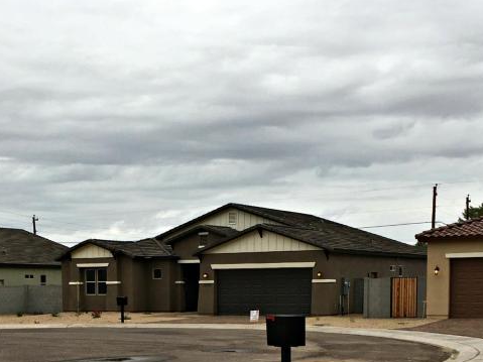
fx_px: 865
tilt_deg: -5.8
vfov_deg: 22.7
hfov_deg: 31.0
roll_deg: +0.6
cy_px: 368
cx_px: 172
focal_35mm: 62
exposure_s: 1/569
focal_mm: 4.15
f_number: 2.2
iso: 25
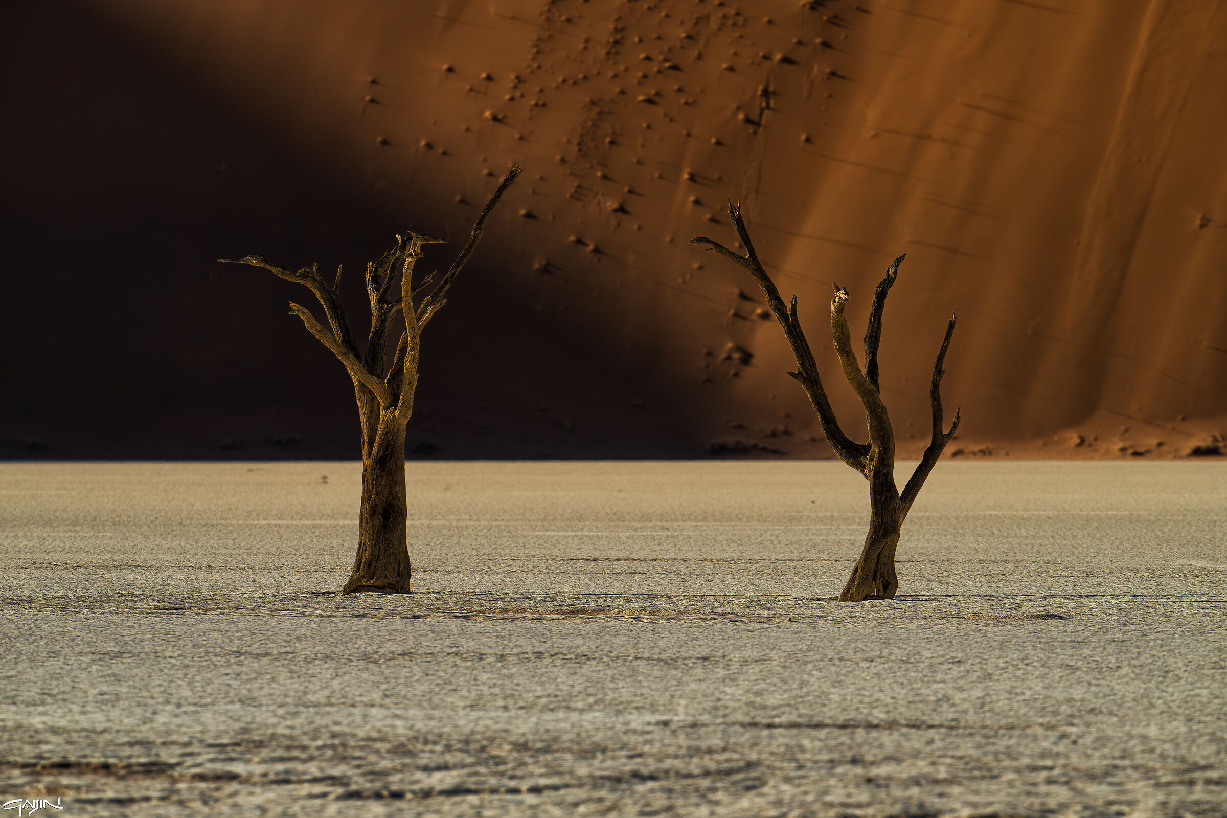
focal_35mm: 500
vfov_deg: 2.7
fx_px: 17040
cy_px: 409
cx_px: 614
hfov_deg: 4.1
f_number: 9
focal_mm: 500
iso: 64
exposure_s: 1/250
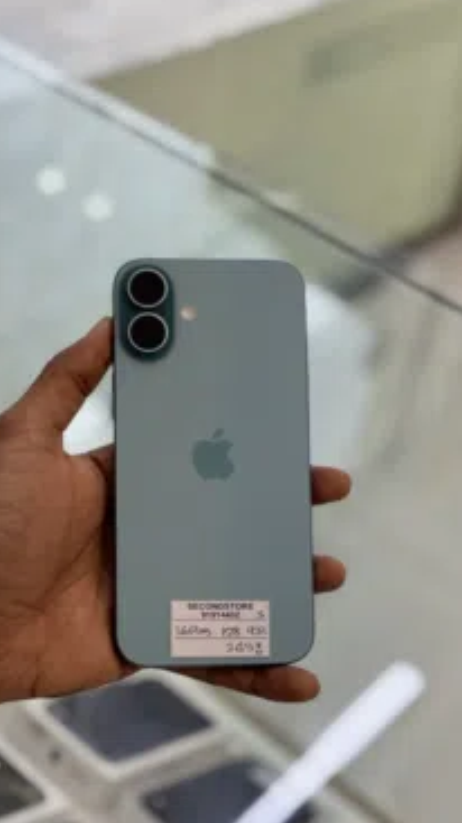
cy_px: 437
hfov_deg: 21.0
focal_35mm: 57
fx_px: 1243
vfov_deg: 36.6
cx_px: 211
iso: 64
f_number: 1.78
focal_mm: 6.76
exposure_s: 1/792
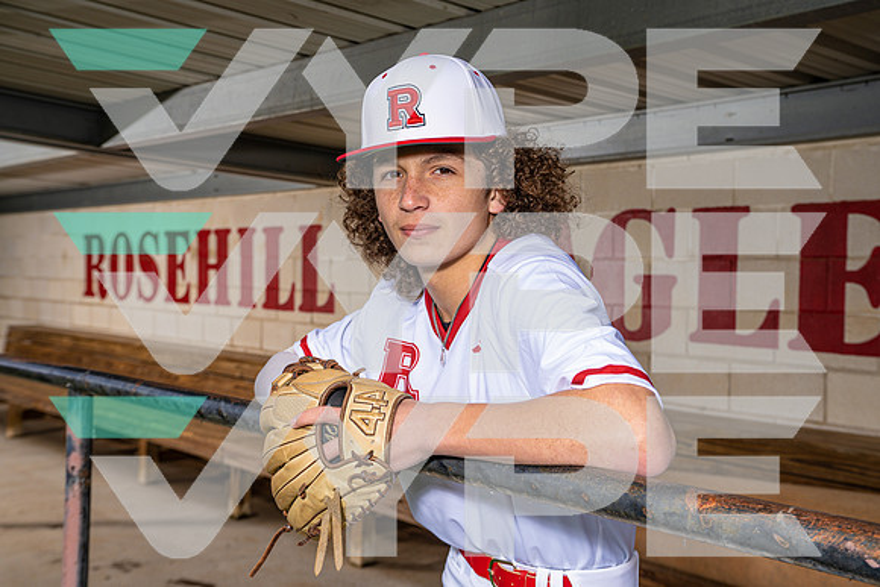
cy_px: 294
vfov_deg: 31.9
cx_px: 440
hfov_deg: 46.4
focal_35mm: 42
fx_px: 1027
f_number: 5.6
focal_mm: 42
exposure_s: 1/250
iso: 100
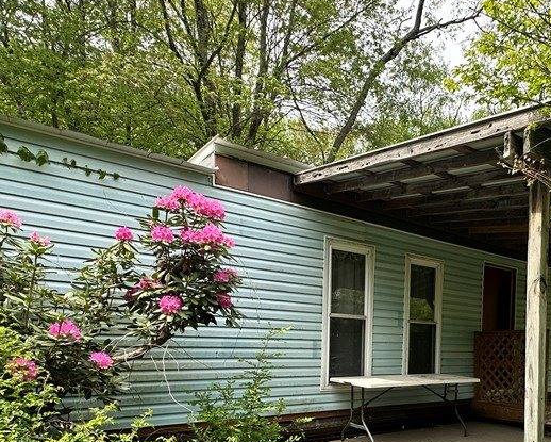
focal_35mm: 27
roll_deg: -1.1
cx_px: 374
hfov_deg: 62.2
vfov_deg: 49.6
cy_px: 363
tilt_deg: -1.0
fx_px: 441
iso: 40
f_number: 2.2
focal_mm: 2.22
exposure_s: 1/447
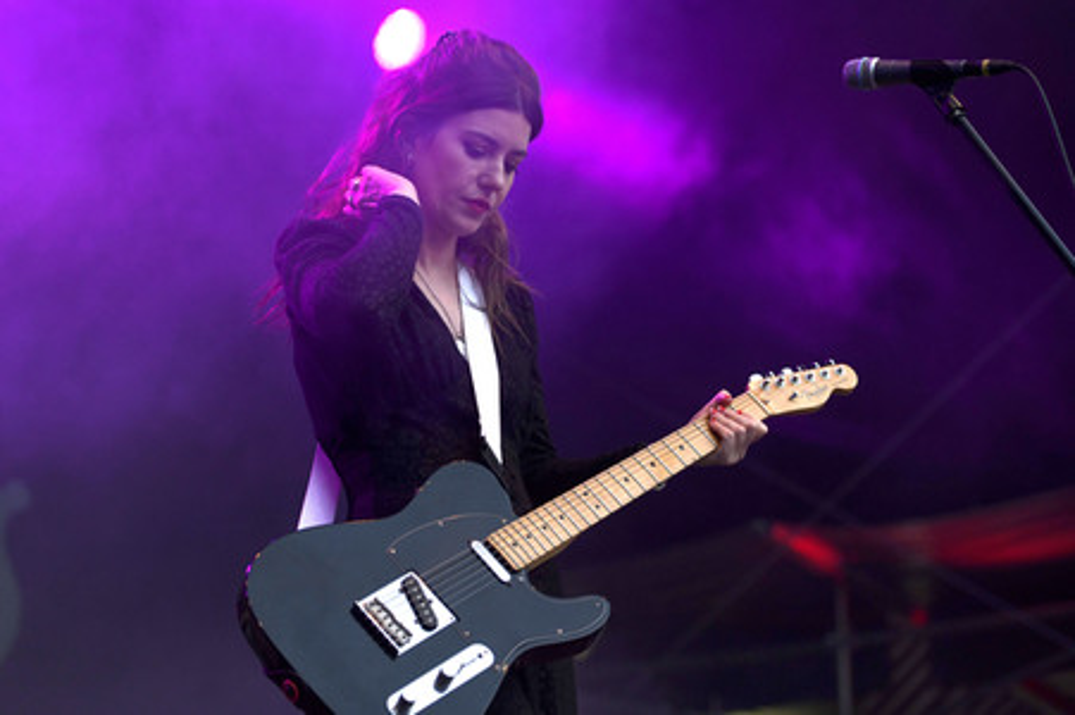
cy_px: 358
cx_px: 538
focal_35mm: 82
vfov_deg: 16.6
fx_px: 2447
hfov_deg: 24.8
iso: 1250
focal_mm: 82
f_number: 3.5
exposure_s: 1/320
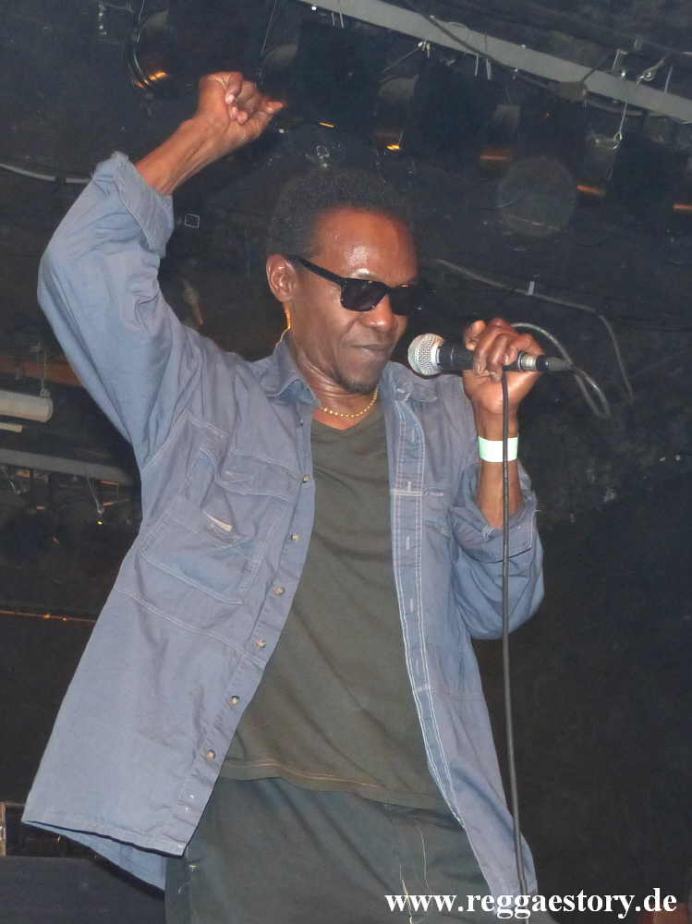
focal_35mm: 44
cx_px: 346
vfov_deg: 43.0
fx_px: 1174
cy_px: 462
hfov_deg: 32.8
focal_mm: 7.8
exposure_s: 1/60
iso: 400
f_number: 2.8
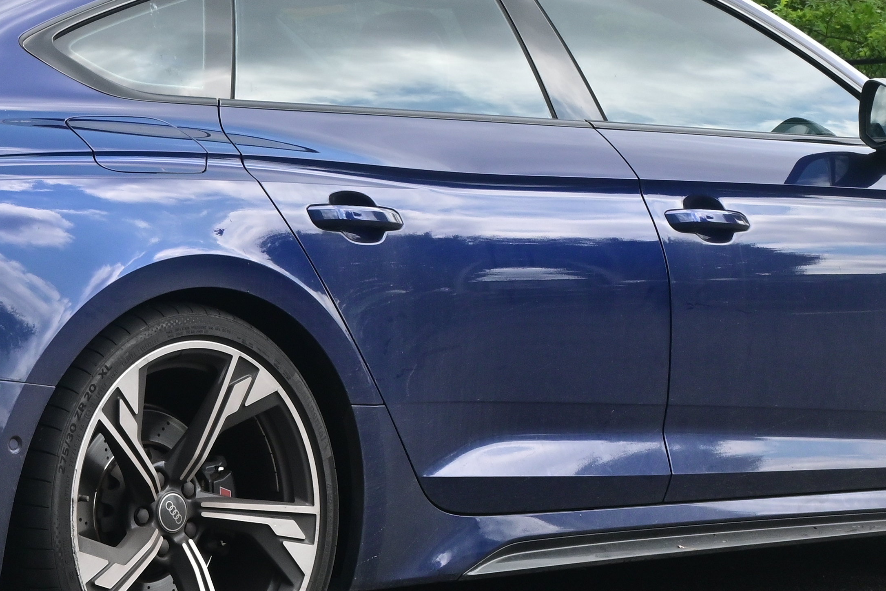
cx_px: 238
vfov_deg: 9.6
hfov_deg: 14.4
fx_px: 3501
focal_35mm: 142
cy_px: 312
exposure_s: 1/125
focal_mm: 37
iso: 220
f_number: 11
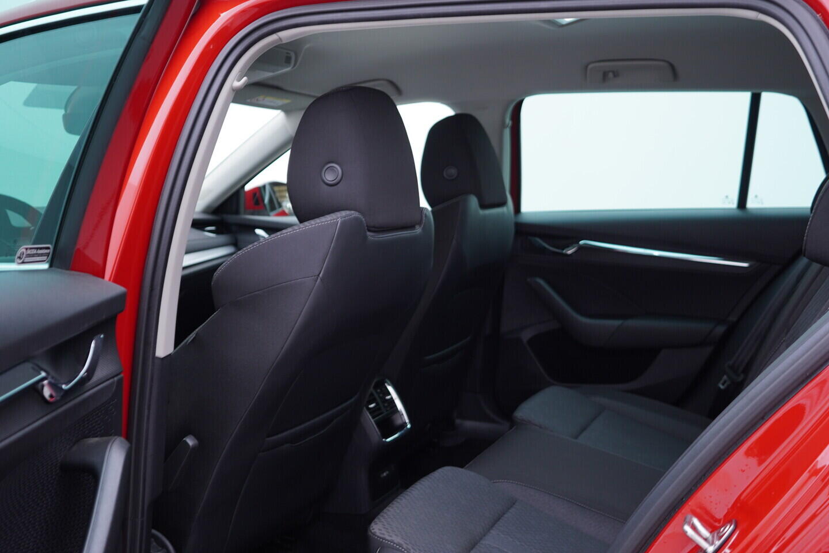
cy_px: 276
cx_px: 414
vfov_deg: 36.9
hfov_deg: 53.1
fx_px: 829
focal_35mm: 36
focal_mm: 24
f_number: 2.8
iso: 160
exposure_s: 1/40
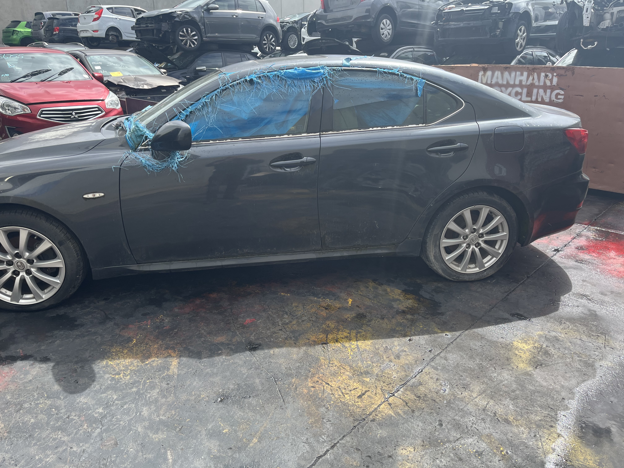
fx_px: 469
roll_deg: +2.1
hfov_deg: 67.3
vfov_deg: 53.1
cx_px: 312
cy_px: 234
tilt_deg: -19.5
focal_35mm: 26
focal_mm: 5.1
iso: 50
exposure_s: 1/1477
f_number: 1.6
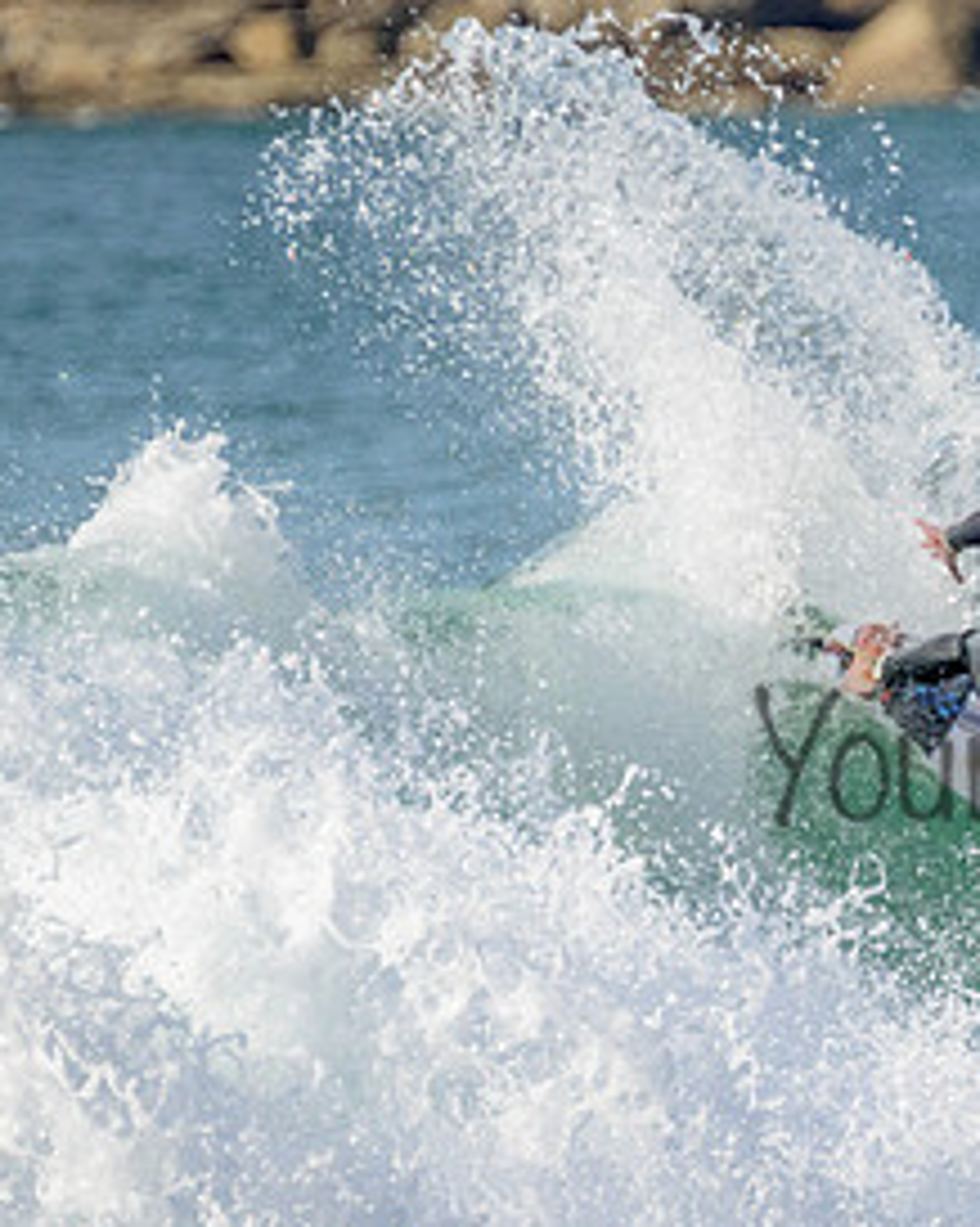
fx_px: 57892
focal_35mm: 1595
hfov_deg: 1.0
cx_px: 1218
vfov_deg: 1.2
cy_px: 717
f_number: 11
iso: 2200
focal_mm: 800
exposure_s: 1/1250
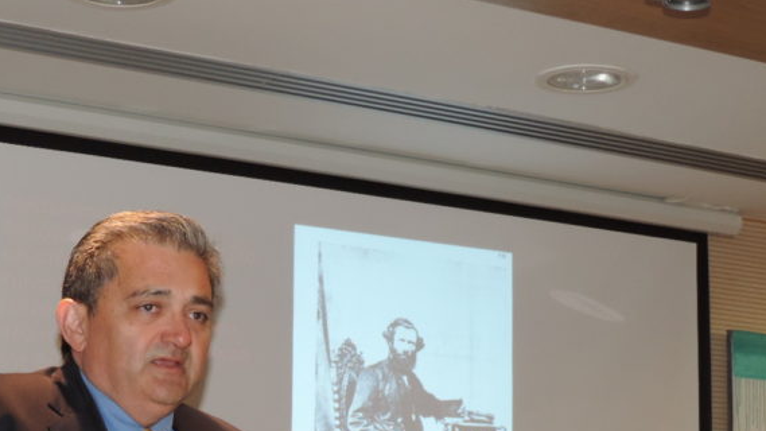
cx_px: 341
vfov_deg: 12.2
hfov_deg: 21.8
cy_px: 439
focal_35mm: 98
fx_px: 1990
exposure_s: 1/40
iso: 220
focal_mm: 8.9
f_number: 3.6
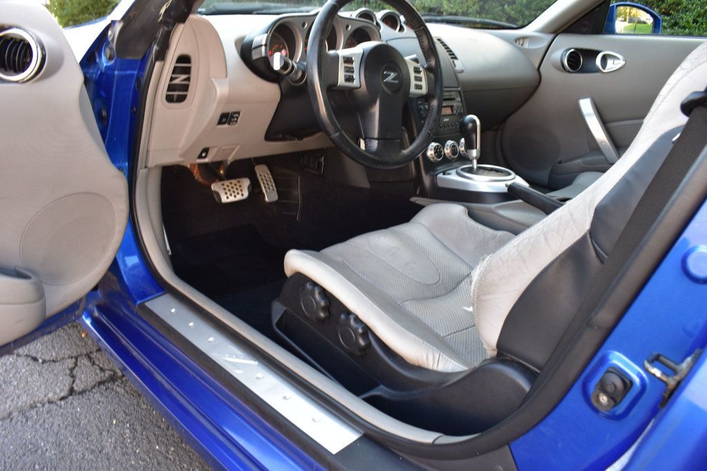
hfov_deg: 61.9
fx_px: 589
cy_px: 236
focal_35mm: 30
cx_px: 354
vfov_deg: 43.6
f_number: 8
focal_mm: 20
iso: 400
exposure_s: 1/50
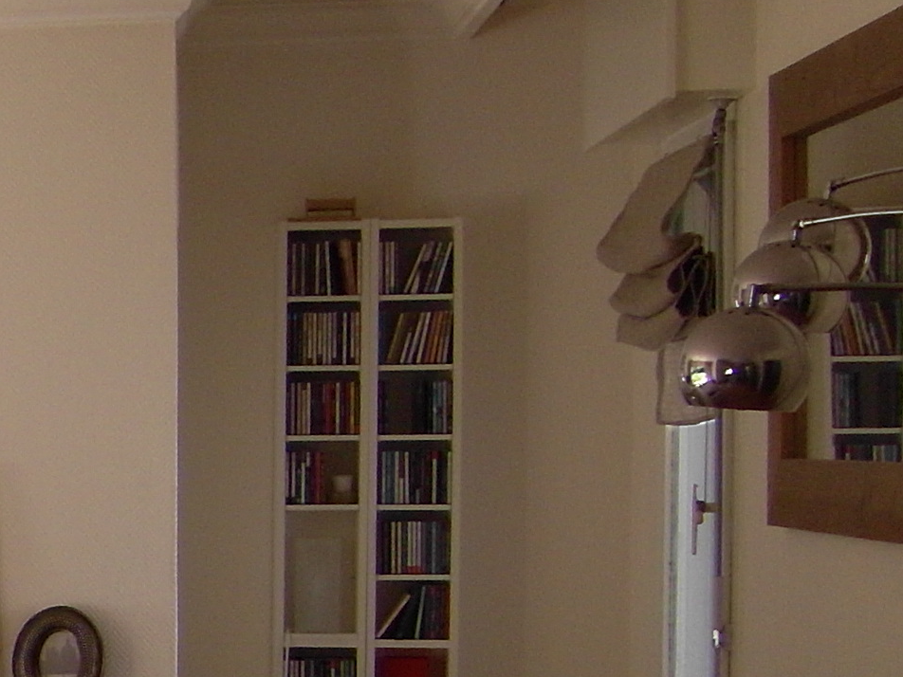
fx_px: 3365
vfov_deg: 11.4
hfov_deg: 12.7
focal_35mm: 129
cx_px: -1079
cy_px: 613
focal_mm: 6
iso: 80
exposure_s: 1/125
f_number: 2.8
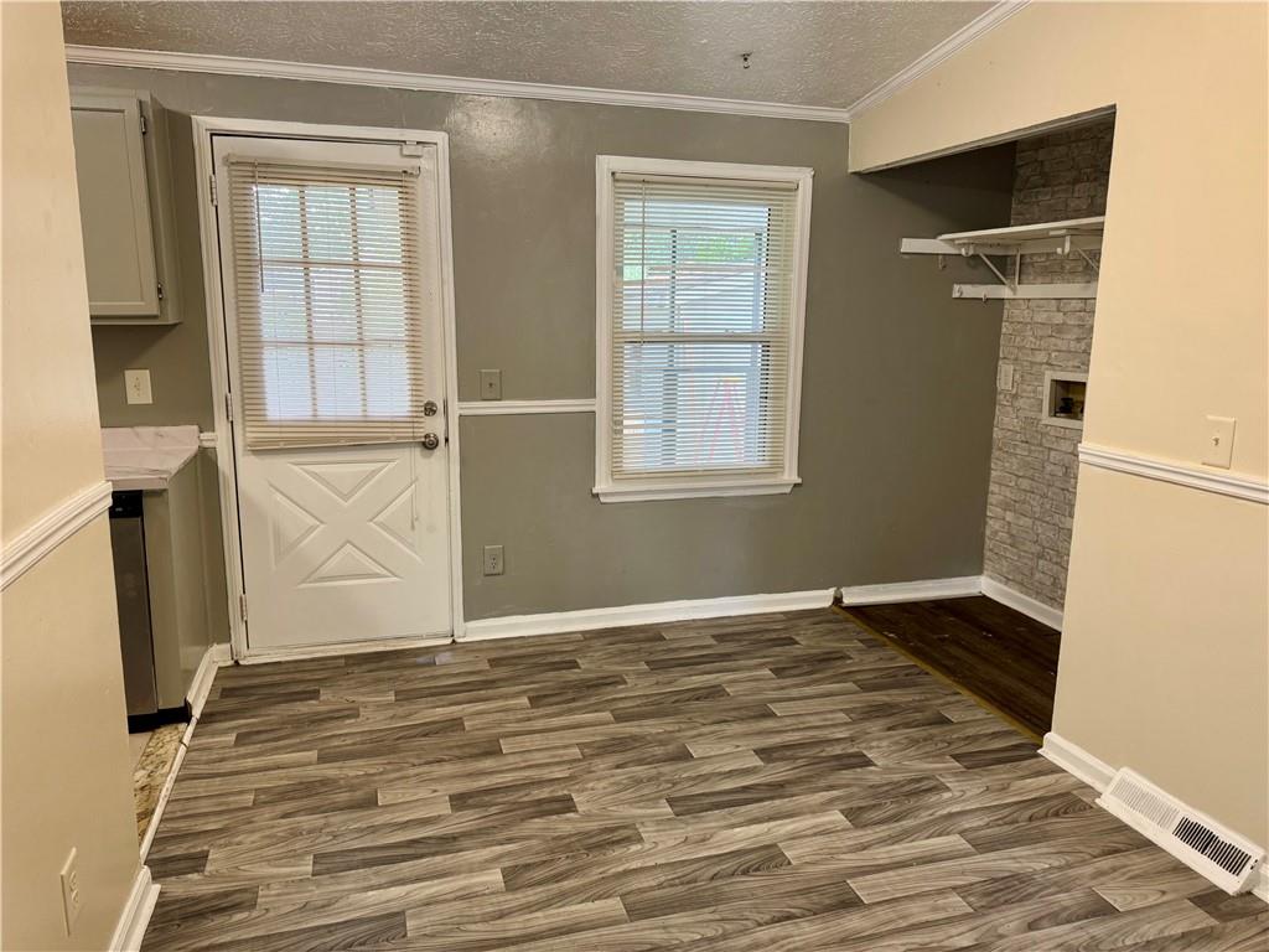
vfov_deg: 56.8
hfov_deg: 71.6
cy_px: 476
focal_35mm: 24
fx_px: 880
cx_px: 634
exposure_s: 1/60
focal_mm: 6.76
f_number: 1.78
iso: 200
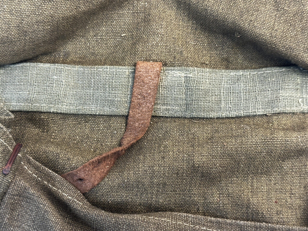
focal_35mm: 48
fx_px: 427
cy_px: 116
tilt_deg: -72.2
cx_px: 154
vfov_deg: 30.3
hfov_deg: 39.7
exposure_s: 1/60
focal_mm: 6.86
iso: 160
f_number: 1.78
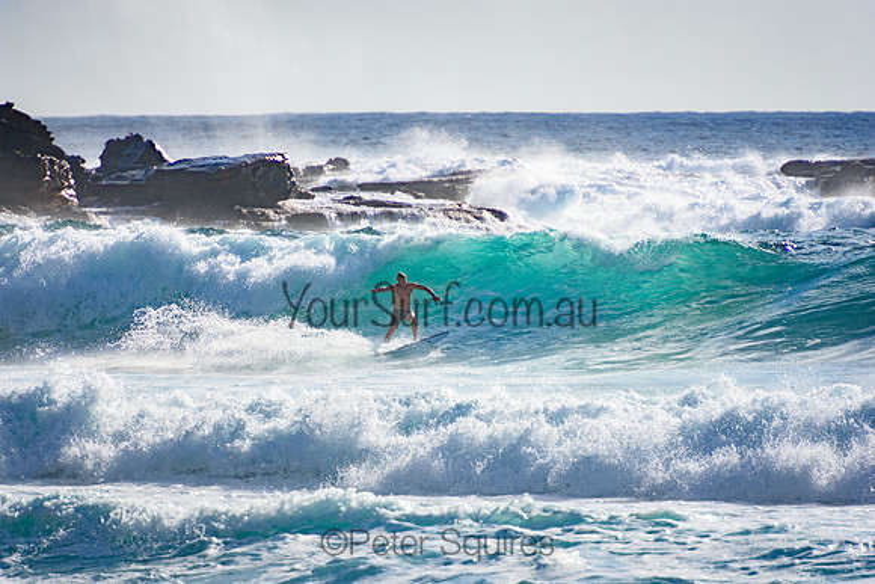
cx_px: 438
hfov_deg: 3.4
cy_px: 292
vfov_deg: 2.3
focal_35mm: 600
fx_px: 14586
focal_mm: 400
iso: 250
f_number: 5.6
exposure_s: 1/2000
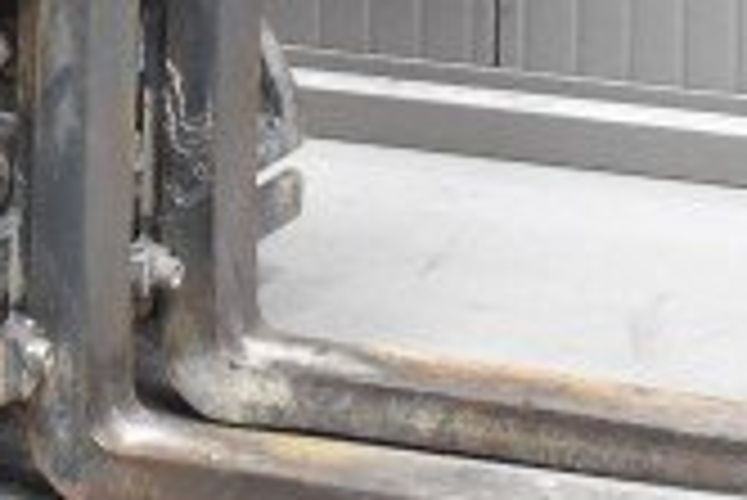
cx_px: -891
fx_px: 6077
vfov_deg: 4.5
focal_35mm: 293
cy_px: -973
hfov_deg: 6.7
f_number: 5
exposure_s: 1/25
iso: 1600
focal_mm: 27
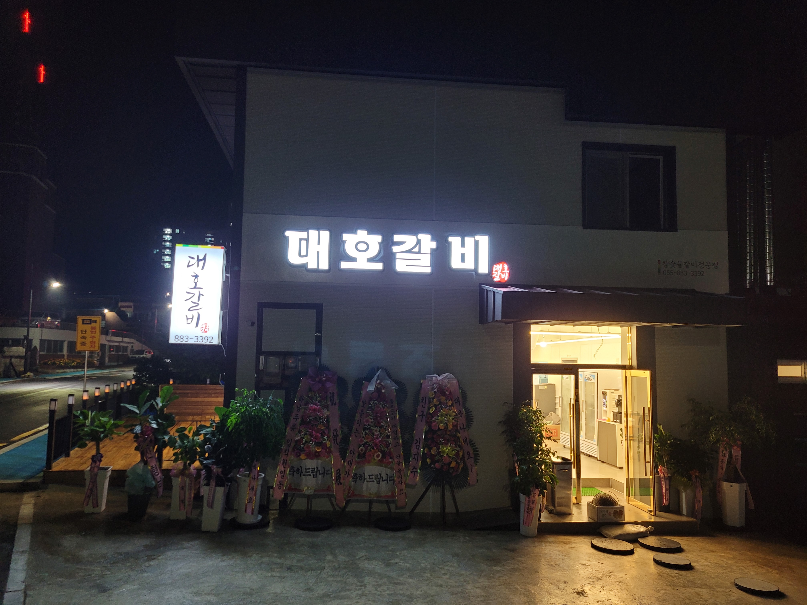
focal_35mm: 26
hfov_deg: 67.3
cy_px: 302
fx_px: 606
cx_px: 404
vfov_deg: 53.1
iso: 250
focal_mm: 5.4
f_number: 1.8
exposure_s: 1/39
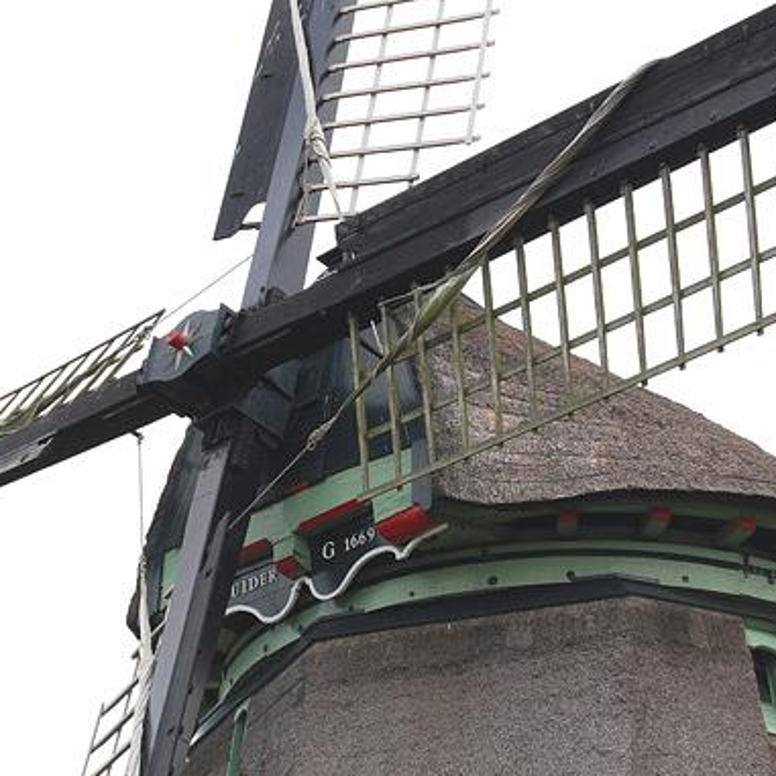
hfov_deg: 16.3
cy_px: 389
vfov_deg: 16.3
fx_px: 2705
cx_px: 336
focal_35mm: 107
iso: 400
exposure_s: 1/400
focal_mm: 55
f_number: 10
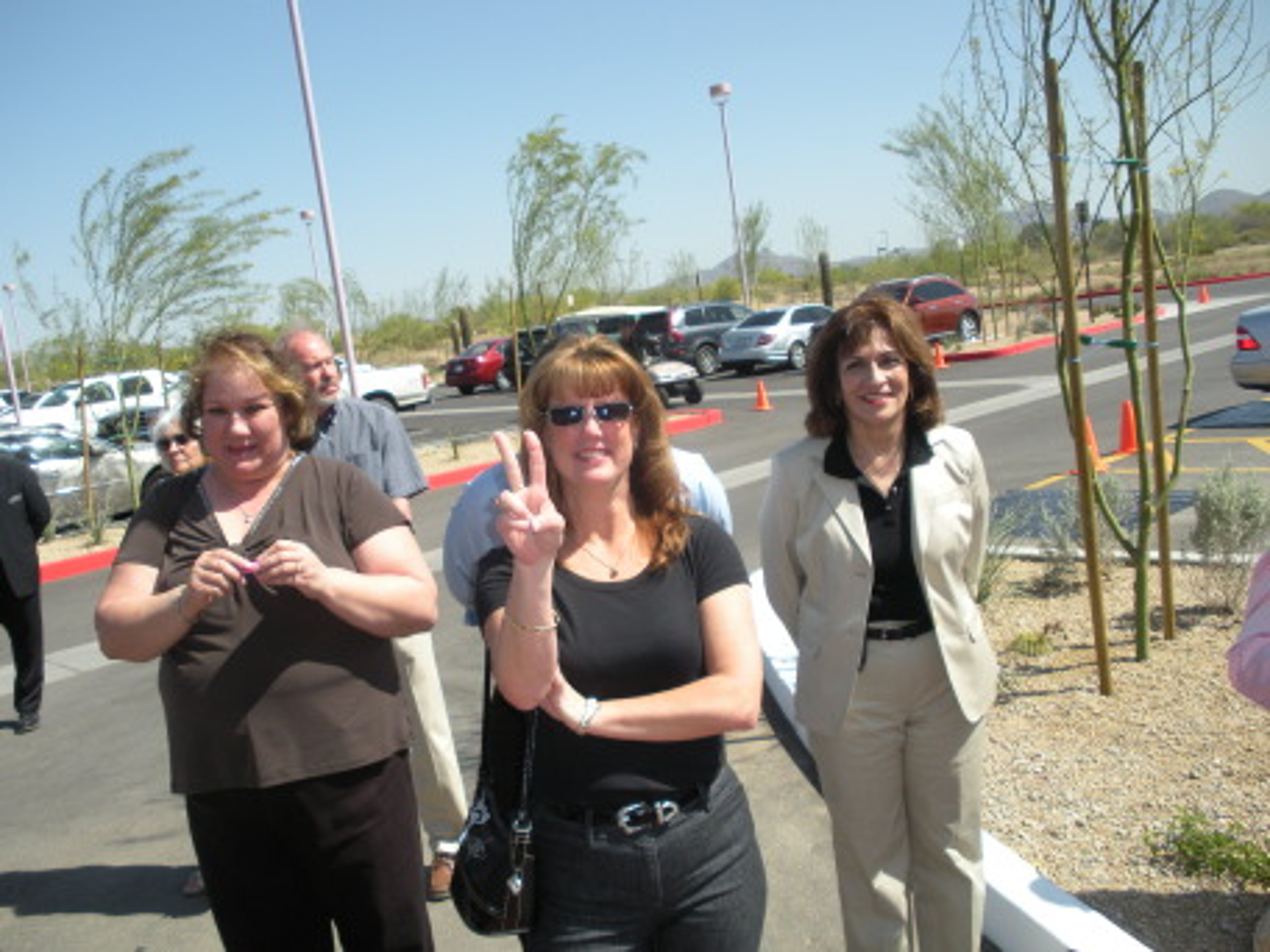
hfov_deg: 51.4
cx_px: 635
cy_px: 476
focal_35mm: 36
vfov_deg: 39.7
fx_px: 1321
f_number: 3.5
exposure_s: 1/737
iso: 88
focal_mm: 6.3
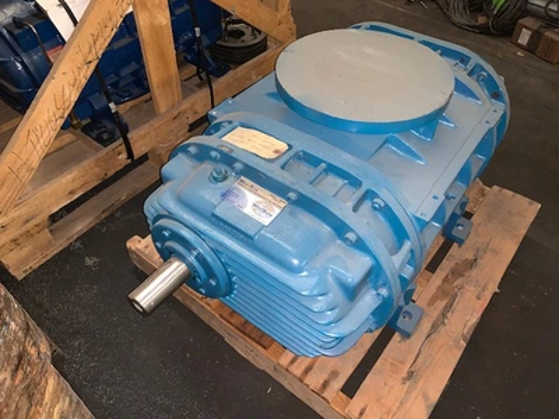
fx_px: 420
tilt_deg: -46.5
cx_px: 280
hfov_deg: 67.3
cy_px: 210
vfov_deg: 53.1
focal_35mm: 26
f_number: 1.8
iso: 80
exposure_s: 1/14
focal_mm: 4.25
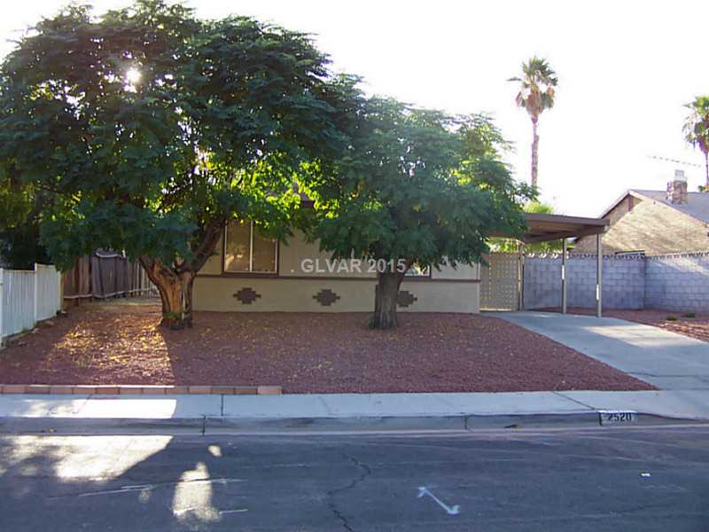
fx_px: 778
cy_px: 266
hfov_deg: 49.0
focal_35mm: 38
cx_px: 354
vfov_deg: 37.7
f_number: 2.8
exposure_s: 1/100
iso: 64
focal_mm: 6.3
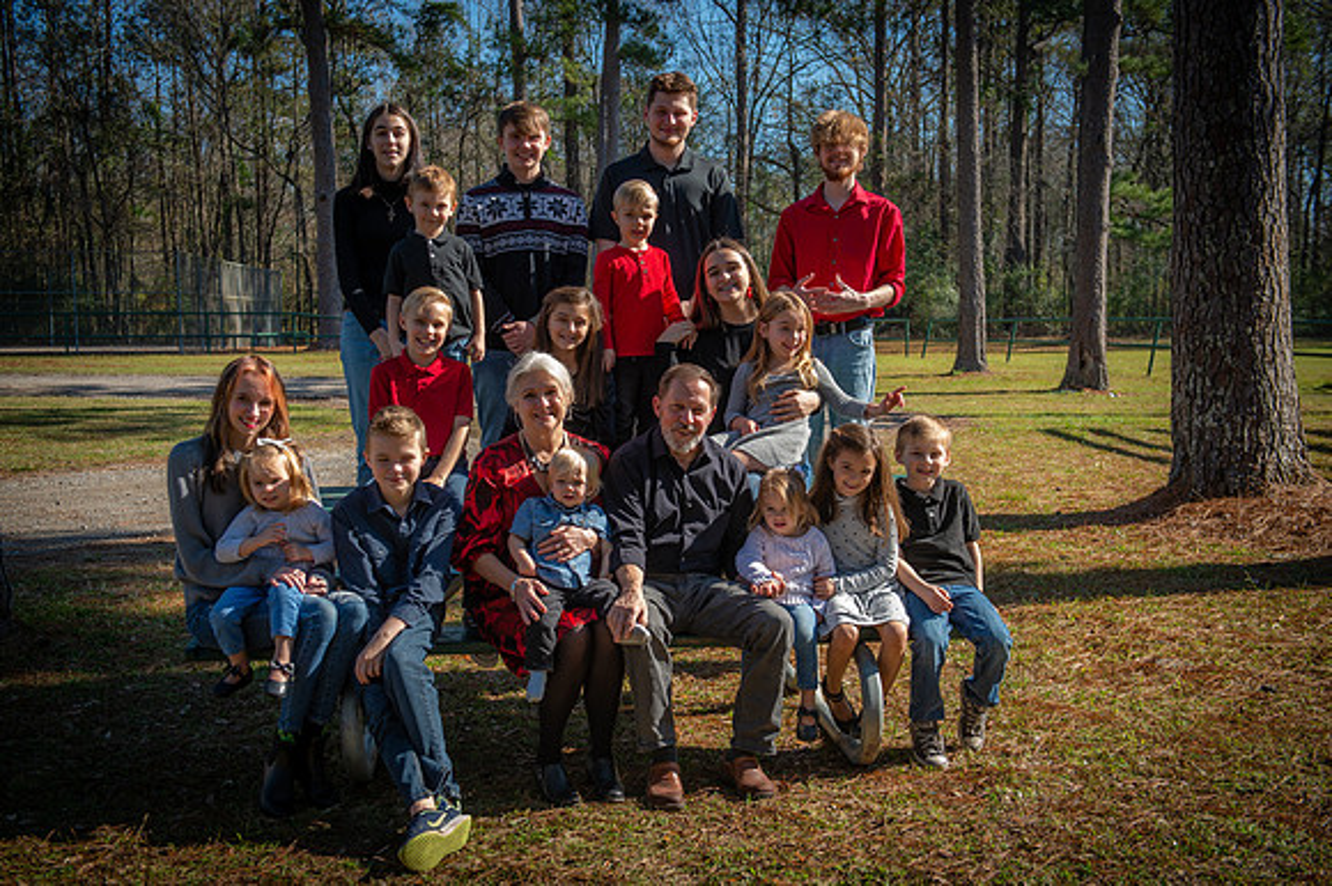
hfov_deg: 44.5
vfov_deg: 30.5
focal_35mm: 44
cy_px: 443
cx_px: 666
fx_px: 1627
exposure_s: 1/250
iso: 80
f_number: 5
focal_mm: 44
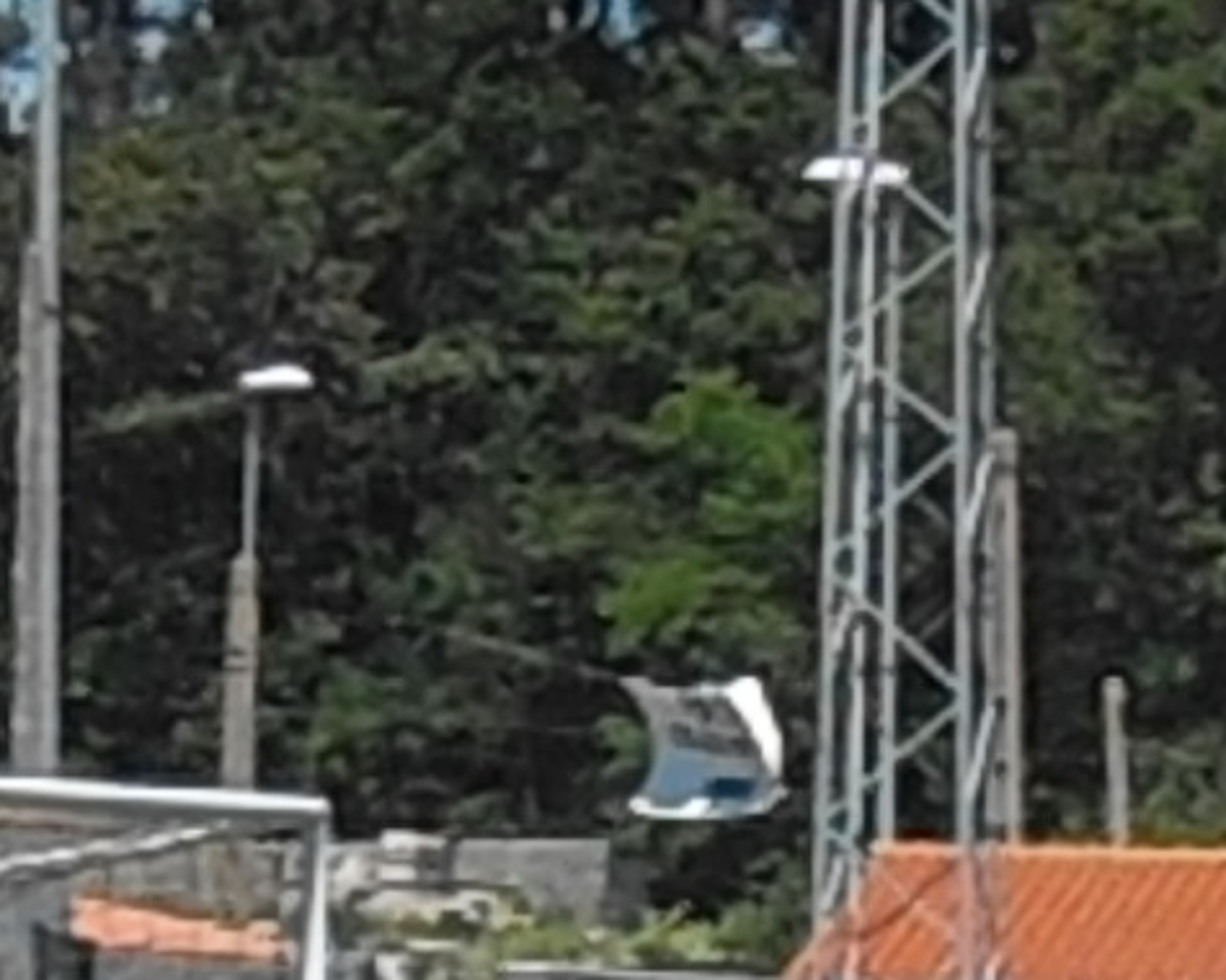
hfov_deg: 4.1
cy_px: 1434
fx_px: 16945
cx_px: 1270
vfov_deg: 3.3
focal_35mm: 467
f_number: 14
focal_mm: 19.64
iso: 400
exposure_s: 1/320
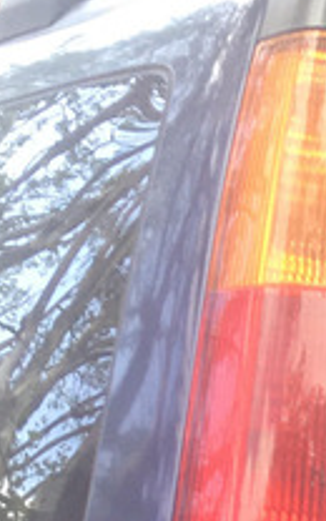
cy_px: 1403
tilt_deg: -15.6
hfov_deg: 7.2
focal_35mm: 177
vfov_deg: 9.8
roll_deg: -4.2
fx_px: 2516
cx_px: 577
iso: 40
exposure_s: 1/120
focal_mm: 4.15
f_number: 2.2
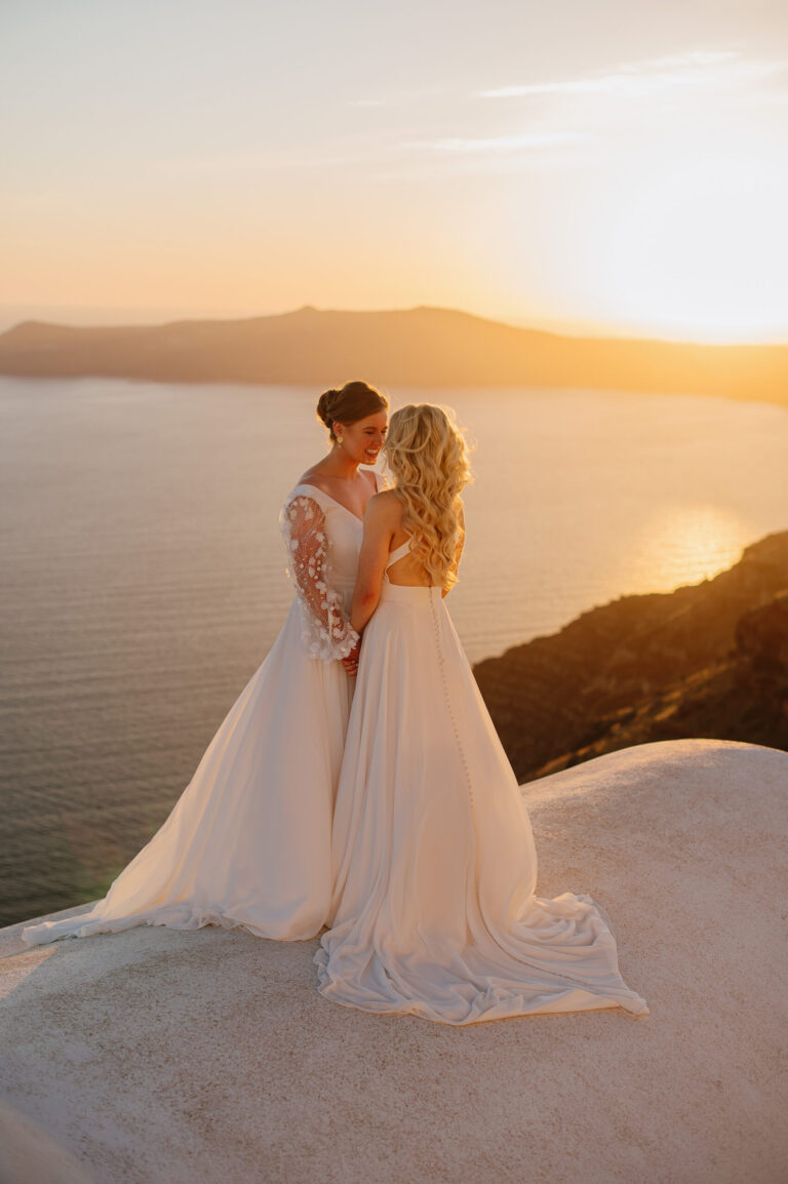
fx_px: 1644
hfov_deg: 27.0
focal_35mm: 50
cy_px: 592
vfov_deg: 39.6
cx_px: 394
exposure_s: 1/400
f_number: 2.5
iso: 100
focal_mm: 50
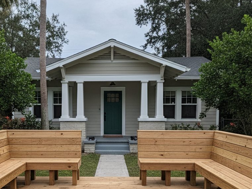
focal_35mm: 41
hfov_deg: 45.6
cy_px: 120
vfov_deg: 34.9
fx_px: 299
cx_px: 109
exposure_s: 1/92
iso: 199
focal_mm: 5.7
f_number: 1.5
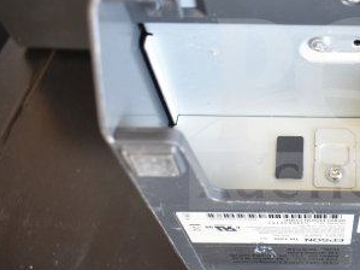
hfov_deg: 34.2
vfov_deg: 27.5
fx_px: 551
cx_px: 324
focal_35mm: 53
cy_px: 114
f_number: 3.5
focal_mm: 18
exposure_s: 1/30
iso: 560
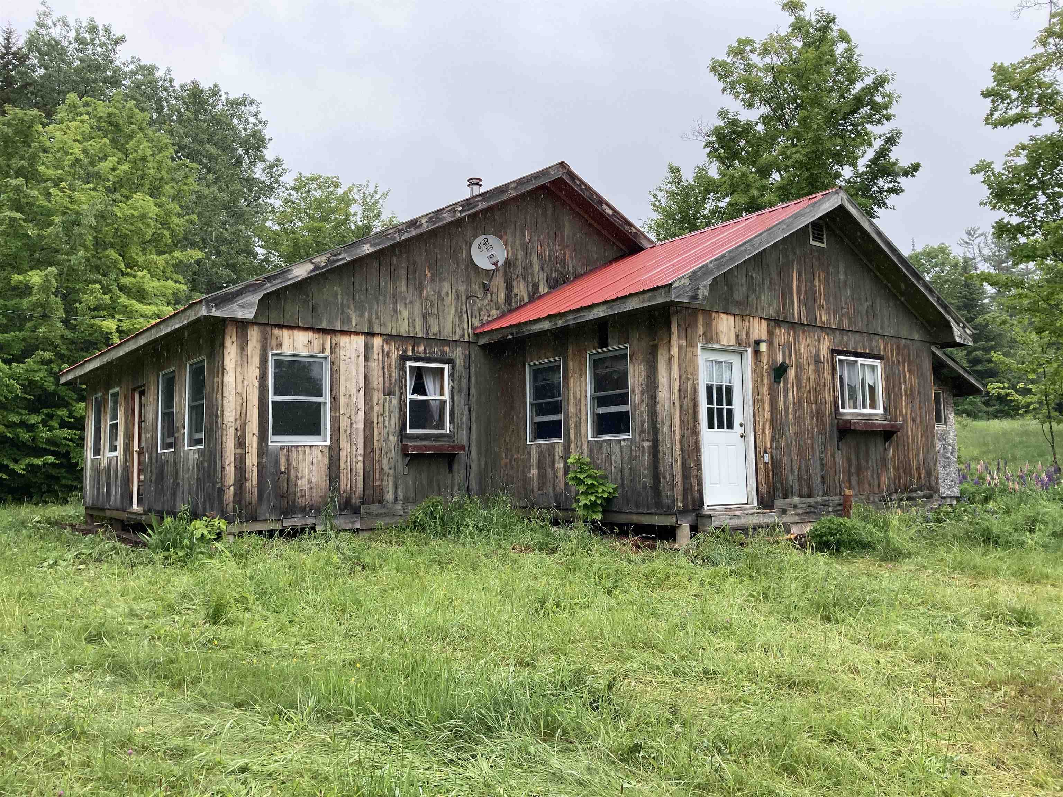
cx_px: 532
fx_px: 860
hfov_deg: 63.4
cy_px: 398
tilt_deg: +5.9
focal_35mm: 28
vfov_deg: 49.7
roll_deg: +0.5
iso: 20
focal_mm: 3.99
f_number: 1.8
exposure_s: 1/695
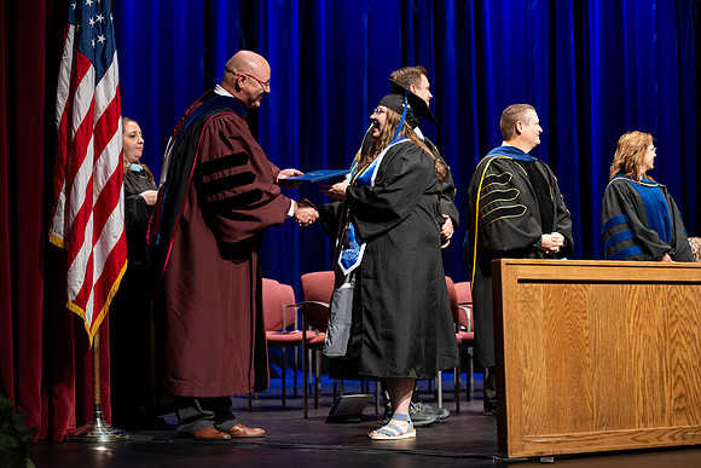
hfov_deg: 28.8
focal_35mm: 70
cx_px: 350
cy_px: 234
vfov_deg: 19.5
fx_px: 1363
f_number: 2.8
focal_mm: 70
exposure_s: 1/200
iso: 640
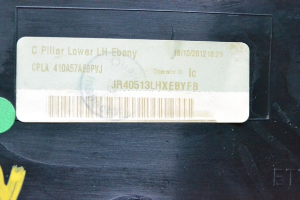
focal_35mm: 82
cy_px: 100
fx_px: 687
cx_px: 150
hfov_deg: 24.6
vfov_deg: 16.5
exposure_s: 1/125
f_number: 10
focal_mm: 55
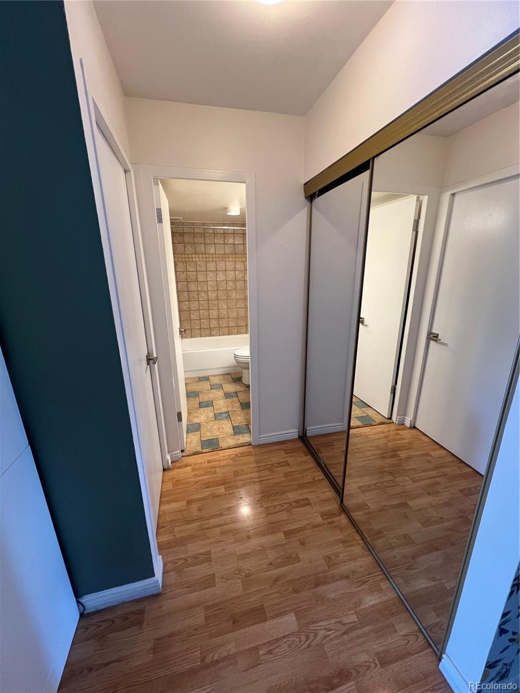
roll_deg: +0.3
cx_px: 260
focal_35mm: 13
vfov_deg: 106.2
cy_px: 346
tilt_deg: -13.8
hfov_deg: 89.9
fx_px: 260
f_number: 1.8
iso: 250
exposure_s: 1/120
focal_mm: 1.57
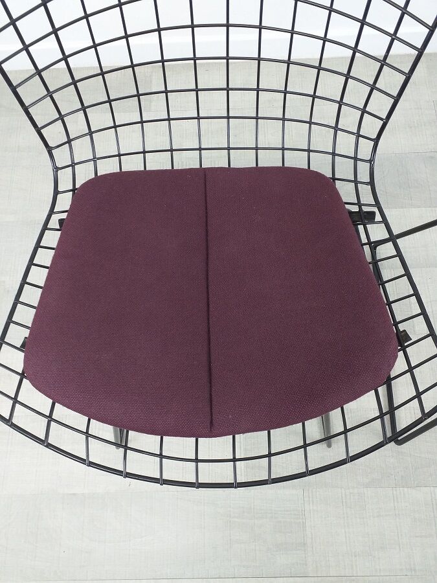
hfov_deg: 53.1
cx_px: 218
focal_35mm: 26
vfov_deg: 67.3
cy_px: 292
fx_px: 438
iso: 125
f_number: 1.9
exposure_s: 1/50
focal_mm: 3.6
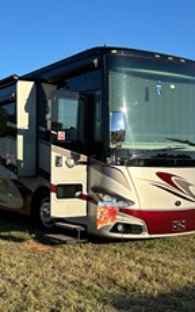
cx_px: 28
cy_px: 183
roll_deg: -0.2
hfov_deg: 26.2
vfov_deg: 41.7
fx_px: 408
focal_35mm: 48
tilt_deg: -5.2
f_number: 1.5
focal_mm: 5.7
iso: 50
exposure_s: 1/2513
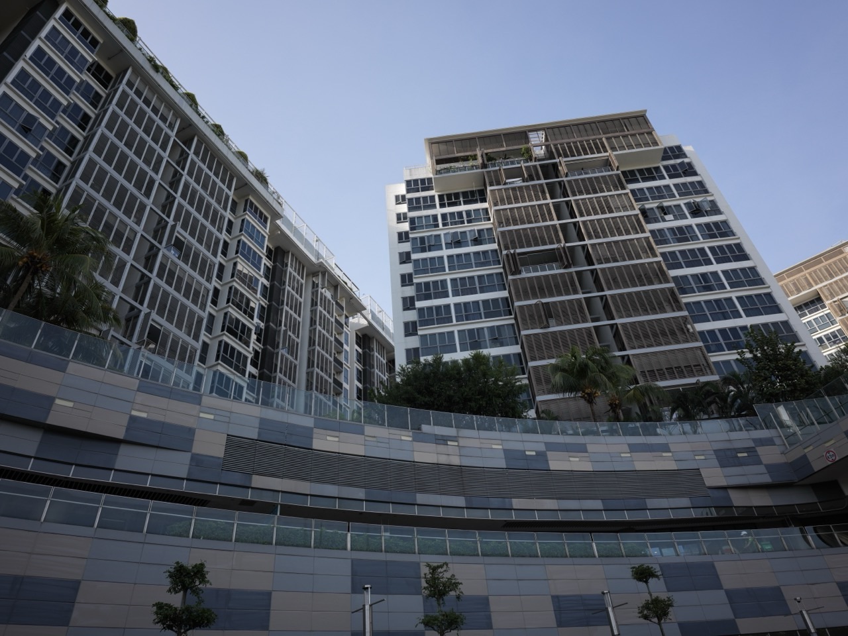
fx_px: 539
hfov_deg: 76.4
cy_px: 318
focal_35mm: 22
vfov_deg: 61.1
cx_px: 424
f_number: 8
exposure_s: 1/160
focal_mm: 28
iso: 200
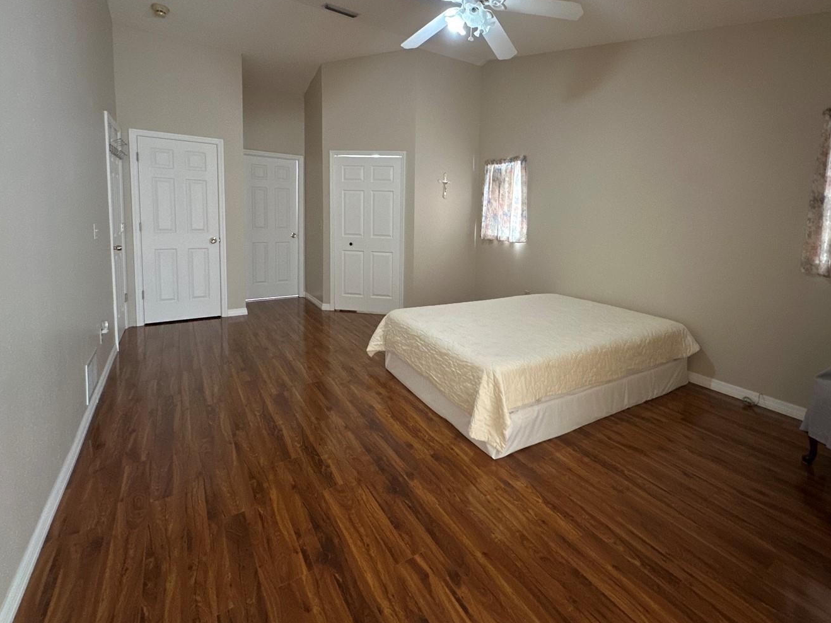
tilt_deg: -4.5
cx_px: 470
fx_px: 408
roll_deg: -2.4
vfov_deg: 73.9
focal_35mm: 17
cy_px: 249
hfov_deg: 90.5
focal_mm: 2.22
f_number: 2.2
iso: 800
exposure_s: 1/60
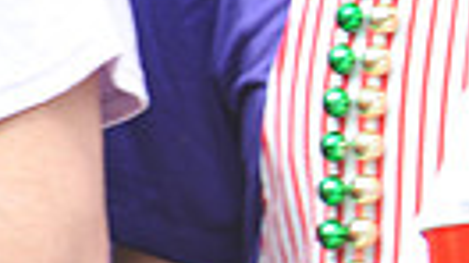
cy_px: -309
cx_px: 1016
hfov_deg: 2.3
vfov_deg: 1.3
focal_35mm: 922
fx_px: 11457
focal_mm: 200
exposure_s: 1/100
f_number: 8
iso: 200
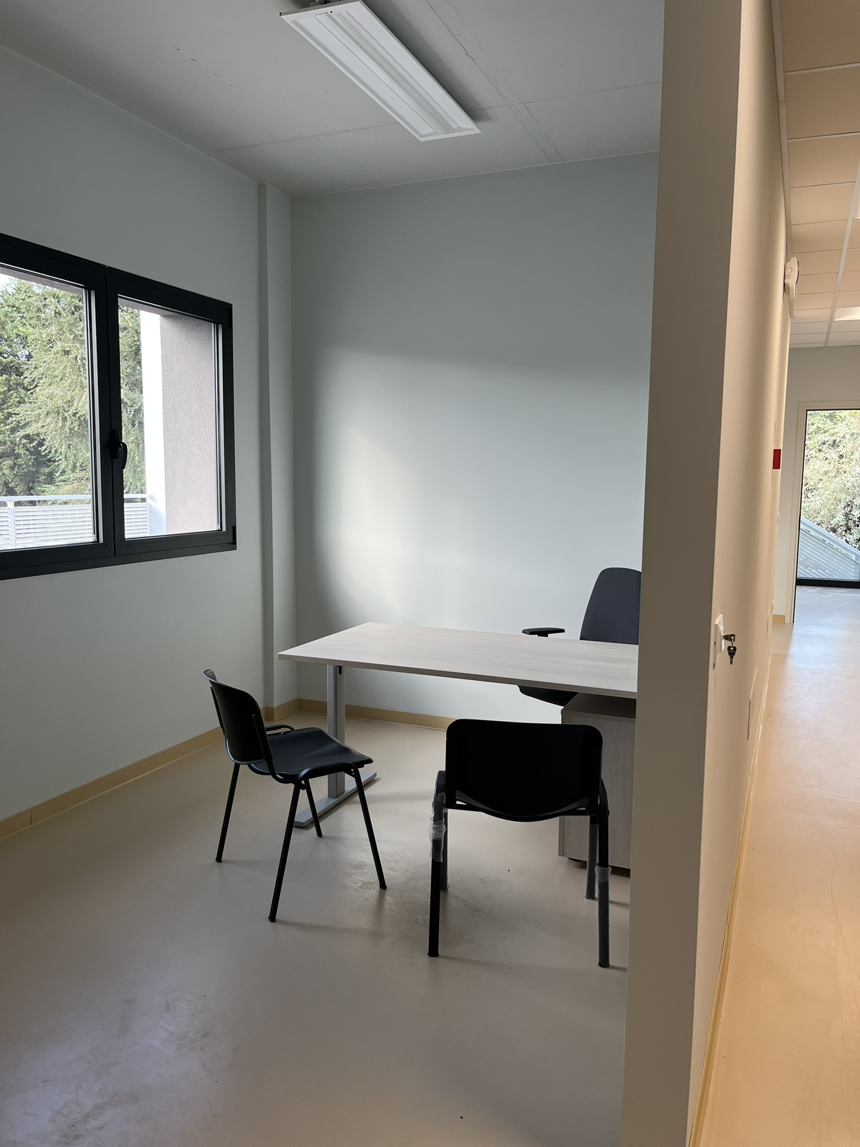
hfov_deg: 53.1
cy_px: 574
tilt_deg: -7.1
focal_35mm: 26
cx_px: 430
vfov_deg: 67.3
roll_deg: -0.5
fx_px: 861
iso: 40
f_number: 1.6
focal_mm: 5.1
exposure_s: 1/118
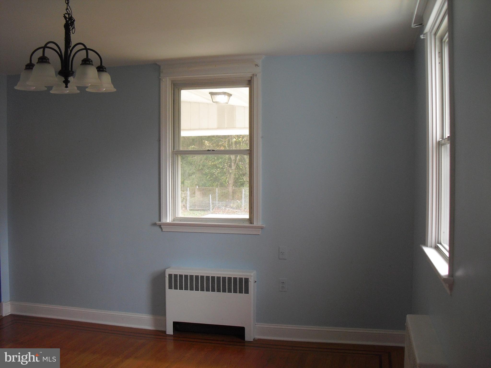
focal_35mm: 36
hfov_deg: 51.4
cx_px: 246
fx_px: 511
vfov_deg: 39.7
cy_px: 184
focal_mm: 6.3
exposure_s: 1/60
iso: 200
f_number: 3.1
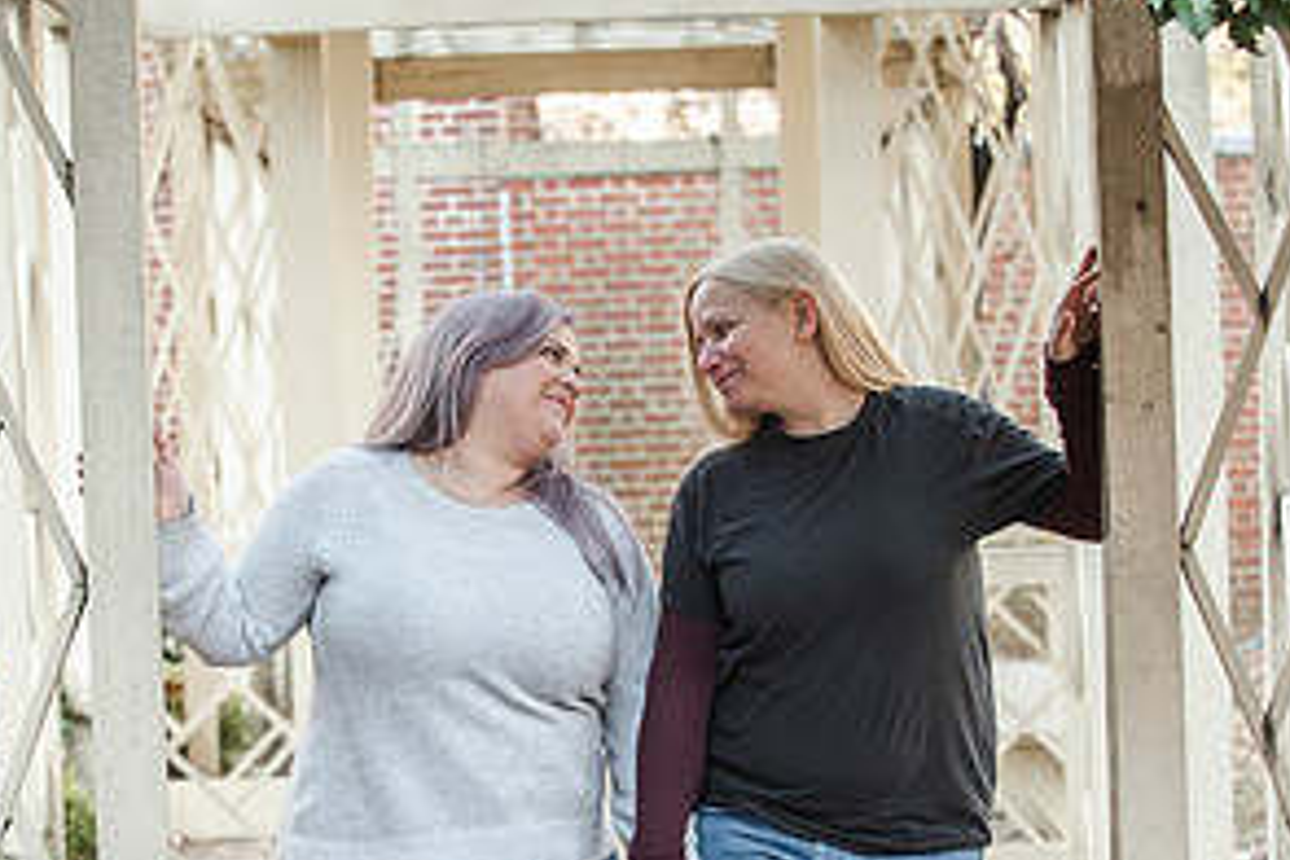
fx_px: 5052
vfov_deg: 9.7
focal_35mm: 141
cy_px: 682
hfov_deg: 14.5
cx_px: 523
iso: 400
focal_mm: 70
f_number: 4
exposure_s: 1/125
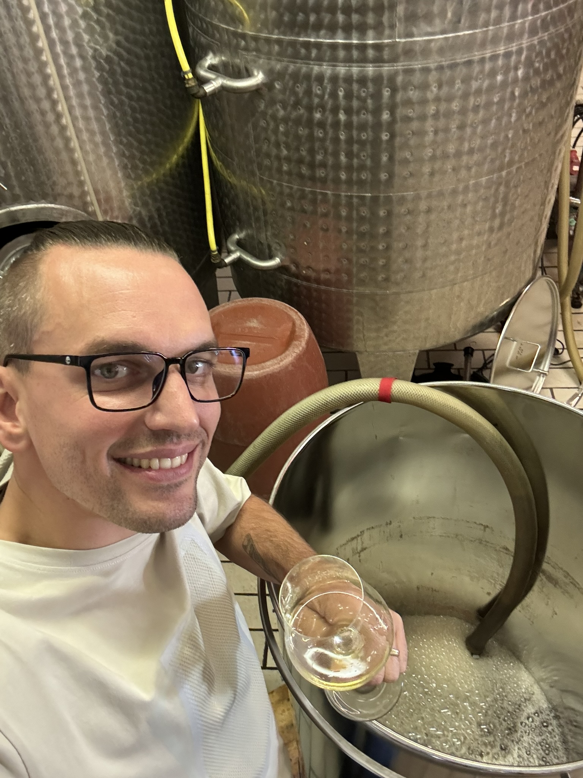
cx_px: 292
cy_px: 389
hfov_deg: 46.8
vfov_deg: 60.0
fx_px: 674
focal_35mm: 30
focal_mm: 2.69
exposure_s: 1/33
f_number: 1.9
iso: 320
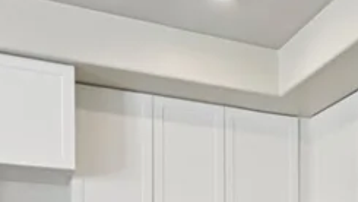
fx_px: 579
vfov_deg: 18.0
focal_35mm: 61
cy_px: 284
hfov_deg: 31.1
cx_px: 381
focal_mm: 17
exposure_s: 1/30
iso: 320
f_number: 7.1
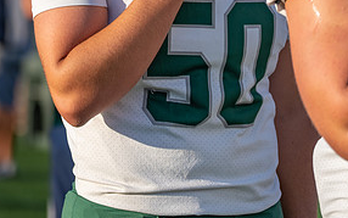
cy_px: -57
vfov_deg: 5.2
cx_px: 176
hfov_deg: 8.4
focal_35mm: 251
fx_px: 2381
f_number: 2.8
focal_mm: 103
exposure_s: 1/1600
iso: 100
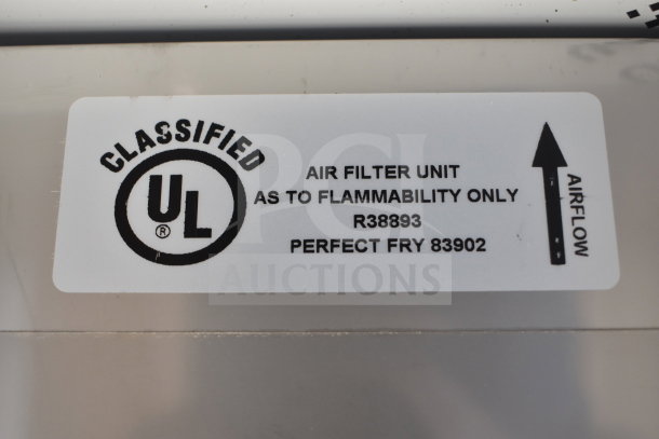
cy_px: 220
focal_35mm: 44
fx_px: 796
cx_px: 330
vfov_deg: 30.9
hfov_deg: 45.0
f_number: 4.2
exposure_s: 1/50
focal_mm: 29
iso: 900
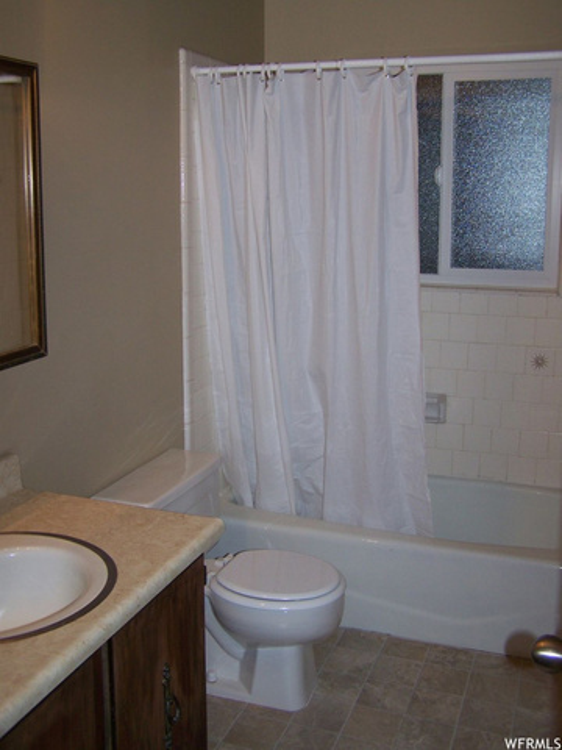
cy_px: 375
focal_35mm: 38
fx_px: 823
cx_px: 281
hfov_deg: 37.7
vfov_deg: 49.0
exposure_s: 1/60
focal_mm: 6.3
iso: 80
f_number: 2.8
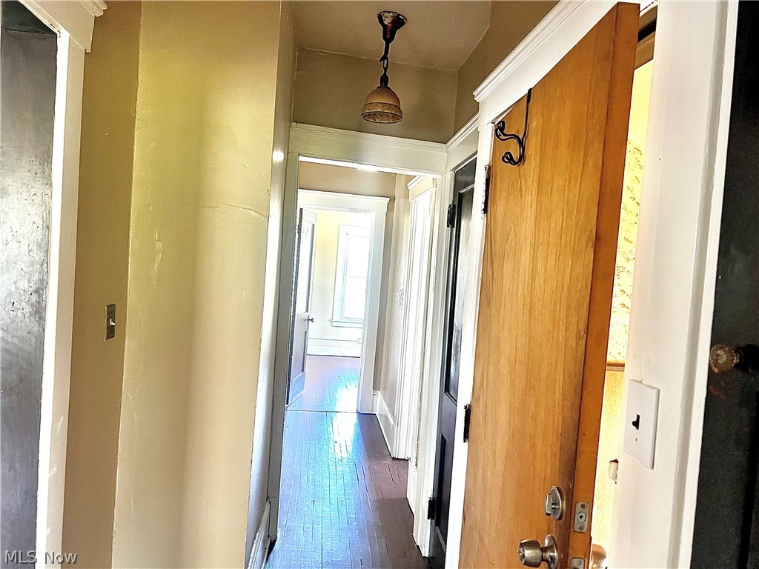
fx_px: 570
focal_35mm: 26
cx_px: 380
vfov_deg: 53.1
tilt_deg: -2.1
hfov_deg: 67.3
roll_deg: -4.2
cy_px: 284
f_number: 1.5
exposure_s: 1/60
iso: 200
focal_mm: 5.7
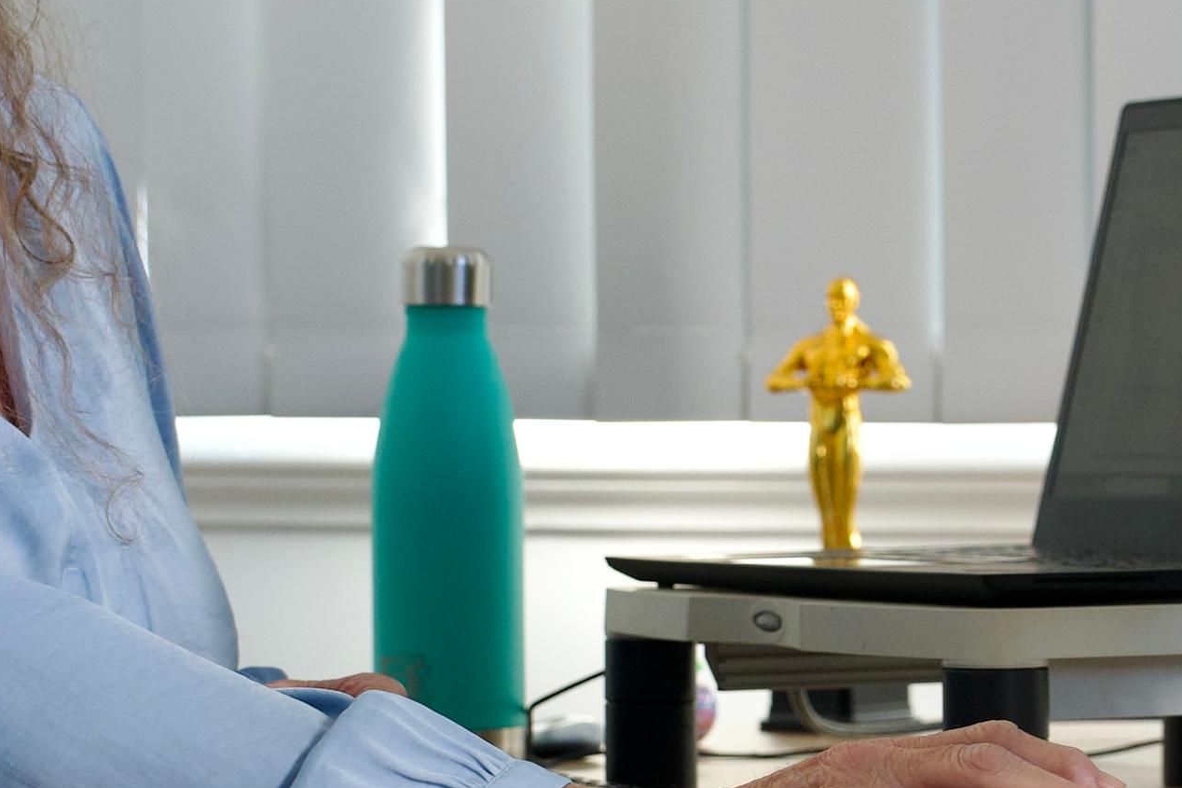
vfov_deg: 9.9
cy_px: 652
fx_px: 4530
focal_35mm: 138
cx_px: 819
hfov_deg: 14.8
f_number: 4
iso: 640
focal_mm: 35
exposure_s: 1/160
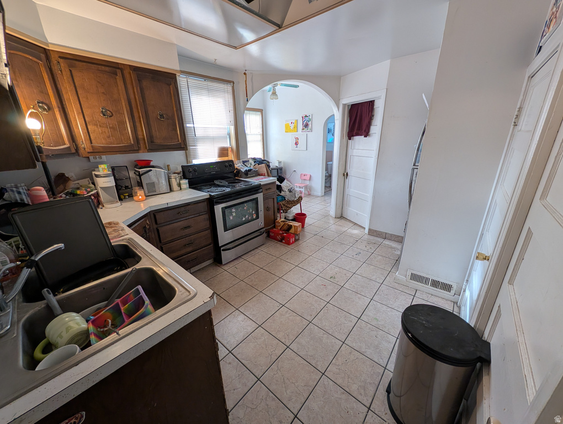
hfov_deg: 110.5
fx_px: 195
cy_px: 212
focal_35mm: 12
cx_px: 282
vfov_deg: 94.6
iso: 50
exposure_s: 1/24.9
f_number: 1.7
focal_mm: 2.02
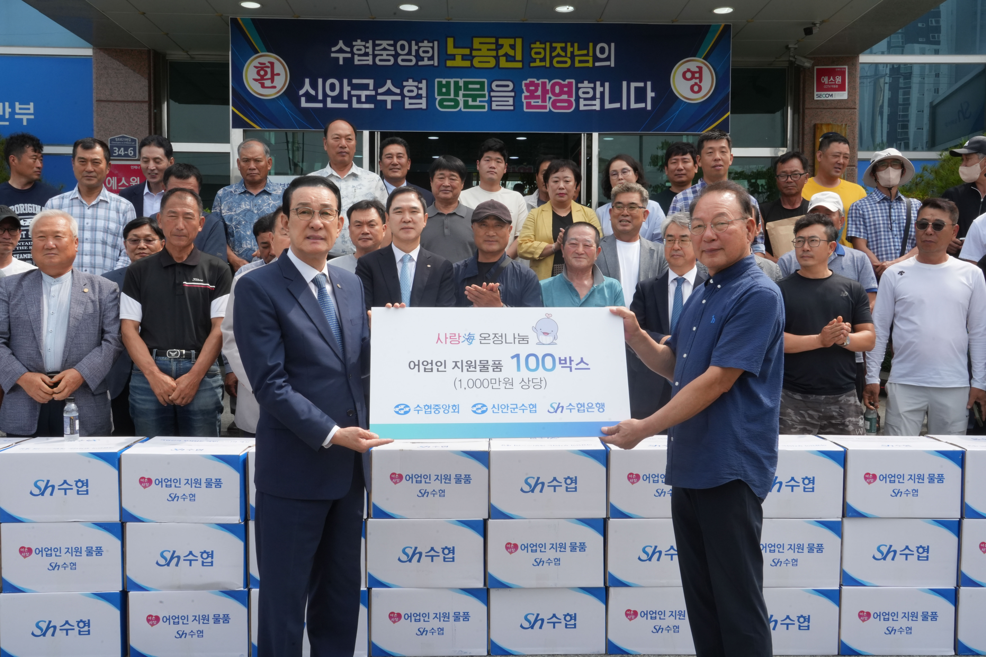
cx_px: 493
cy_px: 328
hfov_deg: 54.4
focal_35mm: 35
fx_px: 959
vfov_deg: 37.9
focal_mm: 35
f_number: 25
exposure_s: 1/125
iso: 1250
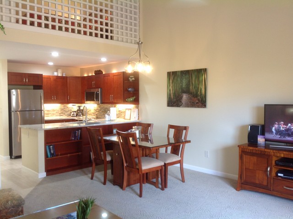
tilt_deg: -0.3
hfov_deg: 52.7
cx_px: 146
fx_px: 296
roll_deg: +2.1
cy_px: 110
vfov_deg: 40.6
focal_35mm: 35
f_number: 2.4
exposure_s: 1/15
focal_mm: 4.28
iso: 64
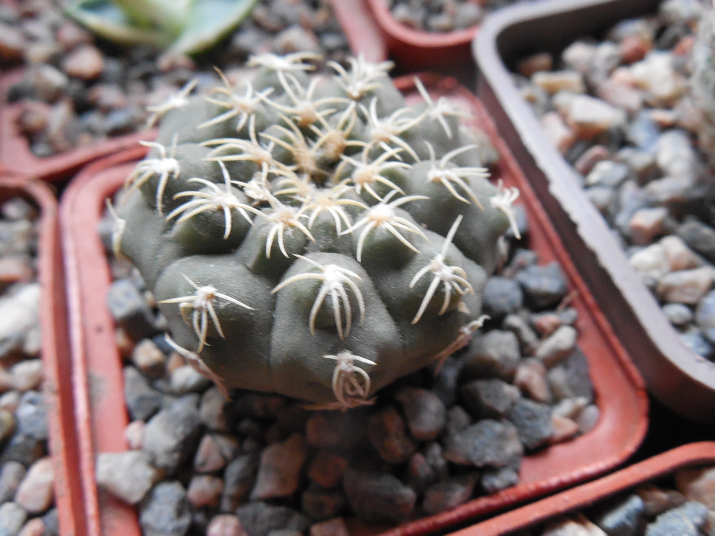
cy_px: 268
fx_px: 640
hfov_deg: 58.4
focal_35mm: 31
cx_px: 358
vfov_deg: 45.4
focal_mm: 5.6
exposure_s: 1/8
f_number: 3.6
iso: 560
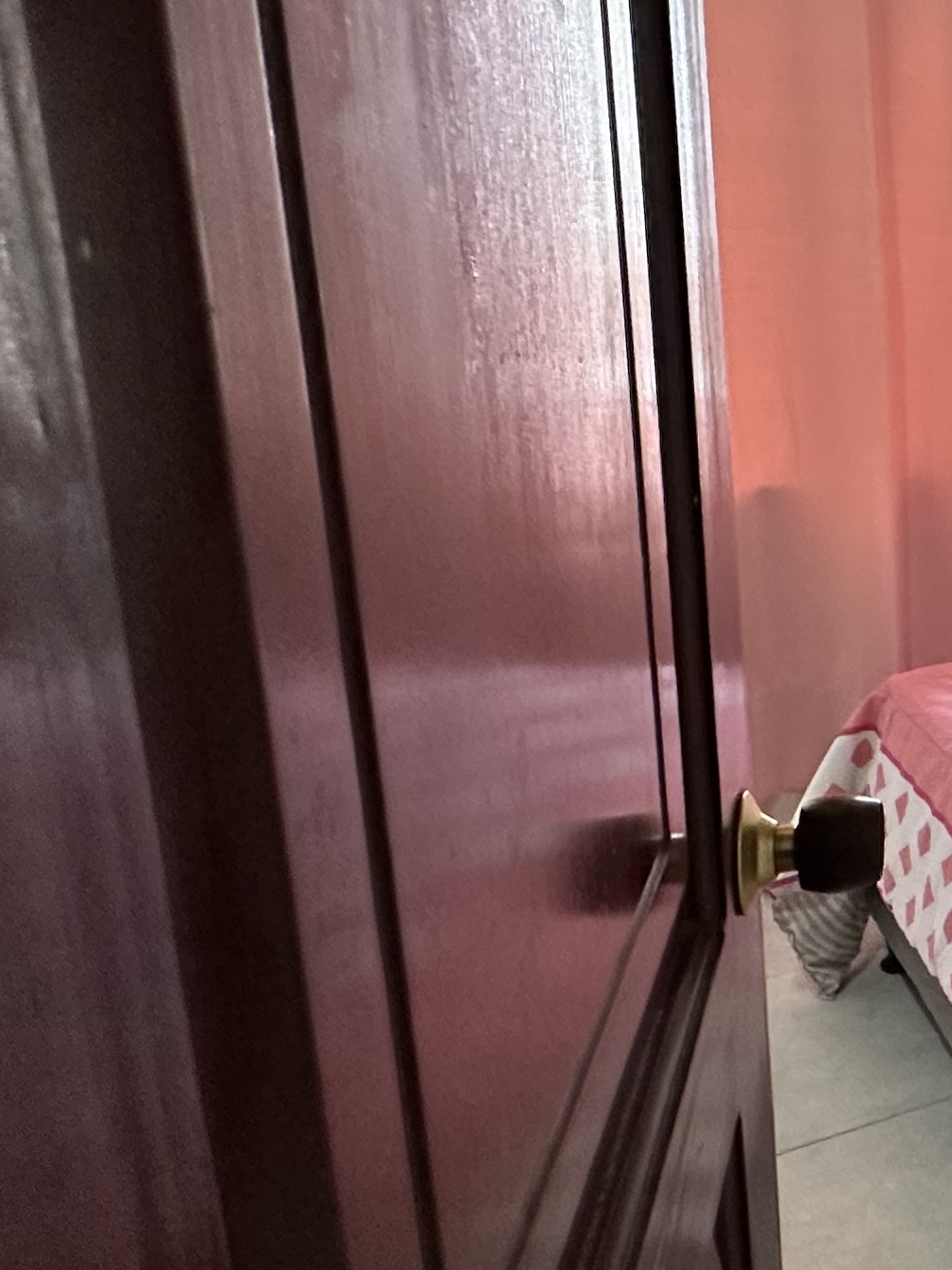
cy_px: 488
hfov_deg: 23.3
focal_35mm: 42
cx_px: 1596
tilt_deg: -15.2
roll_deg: -5.5
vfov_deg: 44.5
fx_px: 1540
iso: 320
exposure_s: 1/86
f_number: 2.2
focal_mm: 2.22
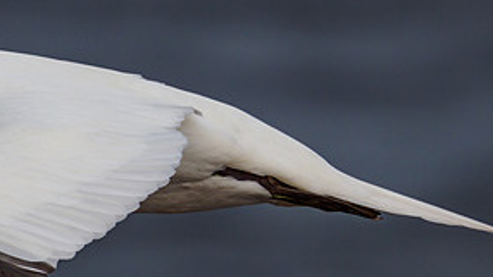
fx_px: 25587
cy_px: 87
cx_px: 117
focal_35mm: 1957
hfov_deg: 1.1
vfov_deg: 0.6
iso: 400
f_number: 7.1
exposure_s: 1/1250
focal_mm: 400
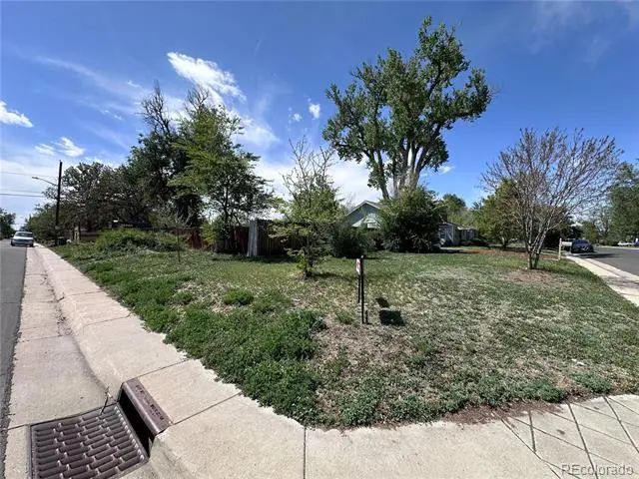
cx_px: 320
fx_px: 258
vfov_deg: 85.7
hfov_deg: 102.1
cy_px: 240
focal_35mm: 14
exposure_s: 1/1667
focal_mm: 2.22
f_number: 2.2
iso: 50
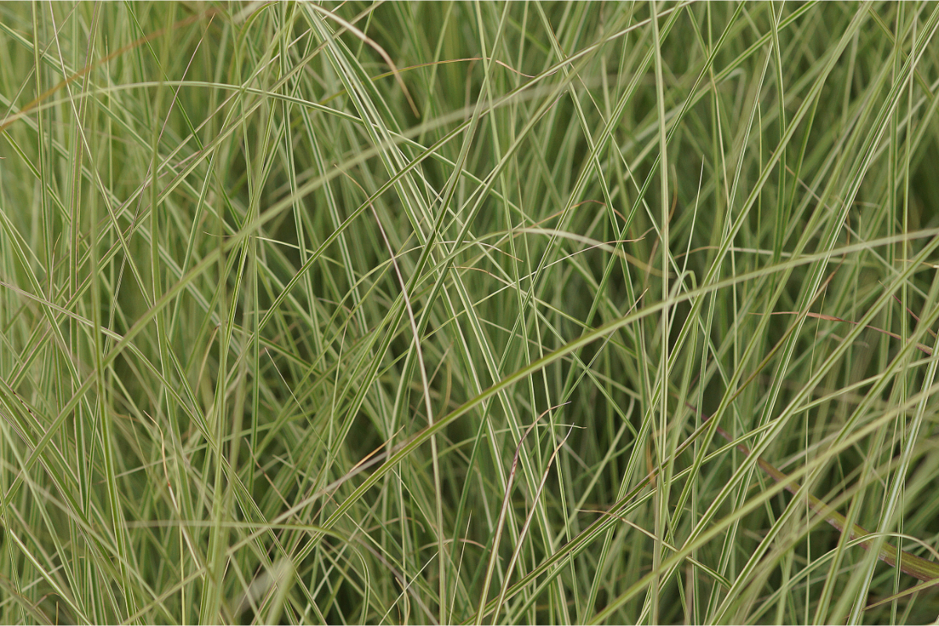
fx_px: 3912
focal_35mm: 150
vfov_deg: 9.1
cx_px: 470
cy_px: 313
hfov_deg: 13.7
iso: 400
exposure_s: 1/160
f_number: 4.5
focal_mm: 100
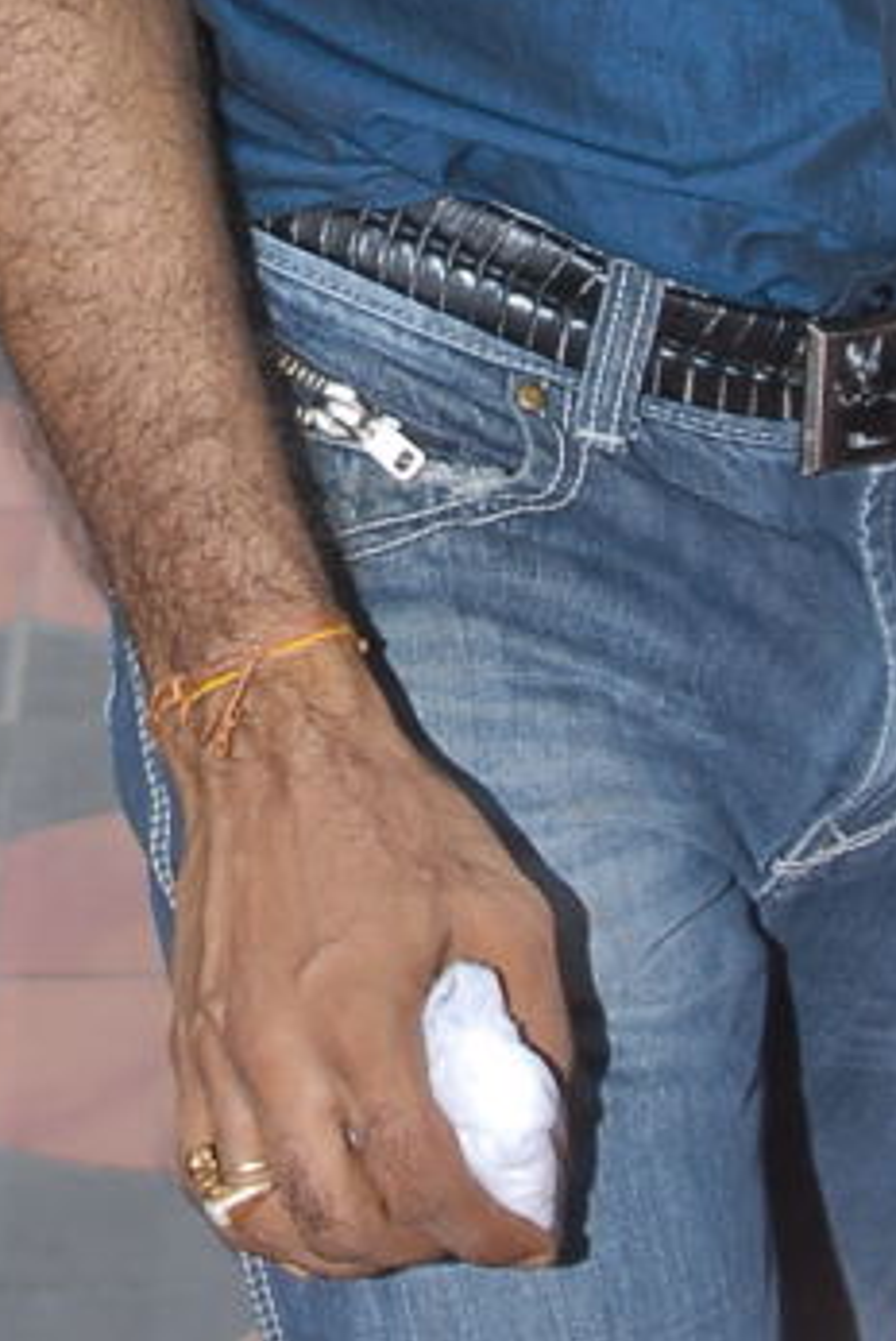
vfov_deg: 11.3
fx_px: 6706
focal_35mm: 180
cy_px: 108
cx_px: 236
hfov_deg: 7.6
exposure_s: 1/125
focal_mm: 26
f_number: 5.6
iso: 200
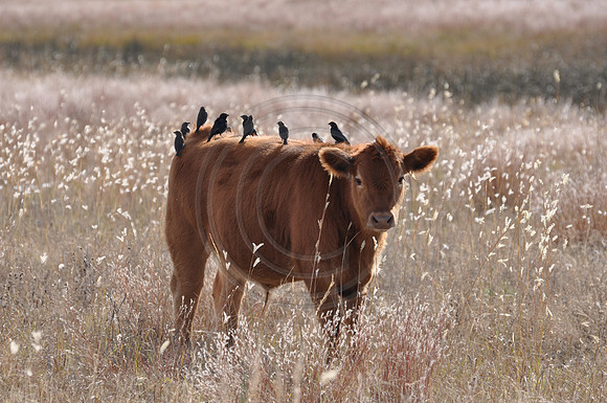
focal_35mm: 278
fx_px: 4672
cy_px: 202
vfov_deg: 4.9
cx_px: 304
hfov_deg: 7.4
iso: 200
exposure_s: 1/640
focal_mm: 185
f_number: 6.3
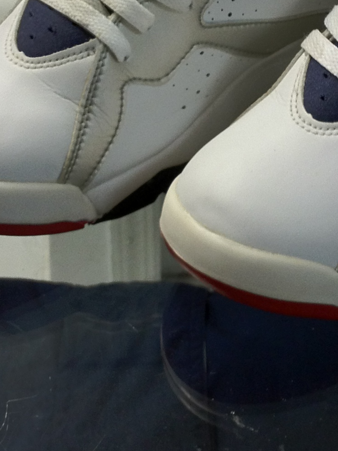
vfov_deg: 16.8
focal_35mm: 116
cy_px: 92
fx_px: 1510
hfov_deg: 12.7
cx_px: 301
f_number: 2.4
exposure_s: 1/40
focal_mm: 4.28
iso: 80
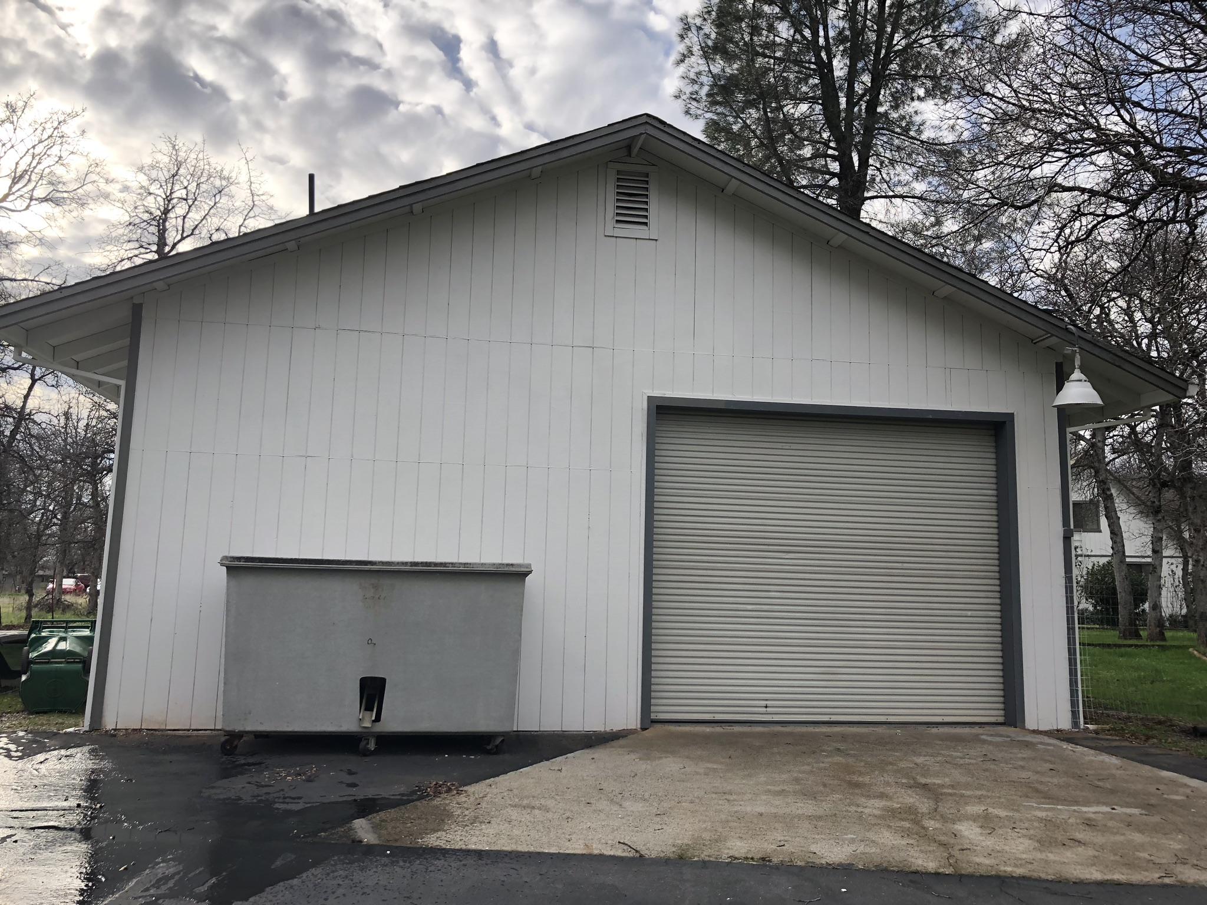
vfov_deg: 49.7
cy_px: 452
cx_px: 604
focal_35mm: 28
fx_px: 976
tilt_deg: +8.2
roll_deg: -2.1
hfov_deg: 63.4
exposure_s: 1/873
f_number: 1.8
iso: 20
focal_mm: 3.99
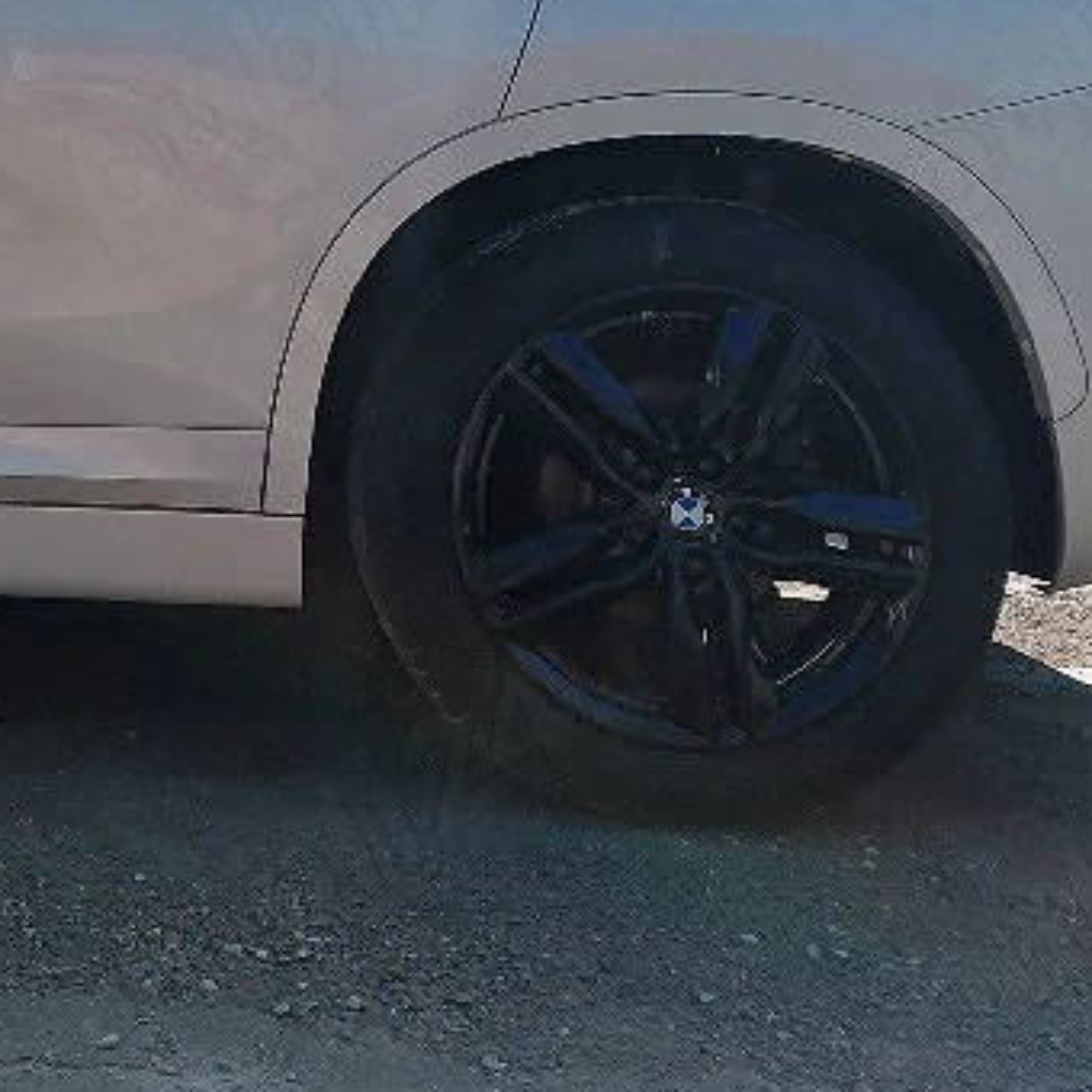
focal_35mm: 65
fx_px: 2320
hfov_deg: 24.1
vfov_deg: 25.2
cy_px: 0
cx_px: -212
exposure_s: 1/3333
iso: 50
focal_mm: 4.69
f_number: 1.8
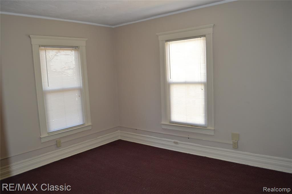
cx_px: 146
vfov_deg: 47.8
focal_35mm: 27
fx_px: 219
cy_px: 97
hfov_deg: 67.4
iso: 400
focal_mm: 18
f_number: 4
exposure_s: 1/80
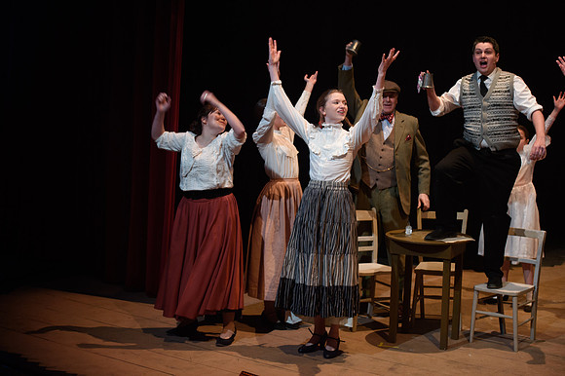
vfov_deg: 19.4
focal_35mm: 70
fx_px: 1098
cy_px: 188
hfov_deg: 28.9
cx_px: 282
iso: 800
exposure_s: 1/100
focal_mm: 70
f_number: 2.8
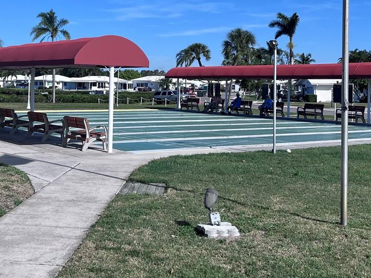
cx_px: 132
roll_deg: -0.1
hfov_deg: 34.7
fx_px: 589
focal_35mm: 55
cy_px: 77
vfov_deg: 26.3
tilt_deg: +0.1
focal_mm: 5.1
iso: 50
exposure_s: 1/5319
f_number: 1.6
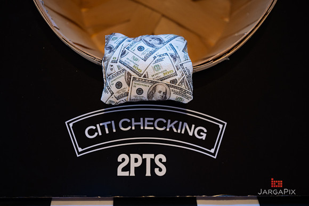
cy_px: 102
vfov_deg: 31.7
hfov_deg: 46.0
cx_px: 153
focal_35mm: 42
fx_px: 364
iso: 1600
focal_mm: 40
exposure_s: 1/320
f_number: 3.2
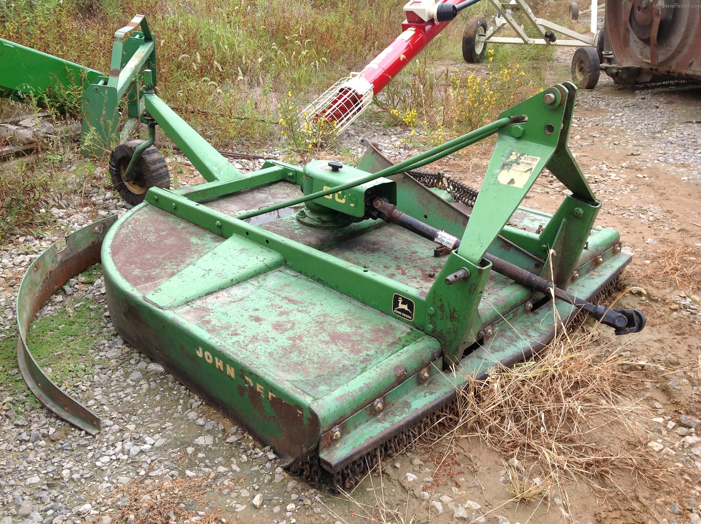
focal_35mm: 35
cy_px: 262
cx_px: 350
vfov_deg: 40.6
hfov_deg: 52.7
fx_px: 708
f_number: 2.4
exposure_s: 1/496
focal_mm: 4.28
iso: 50
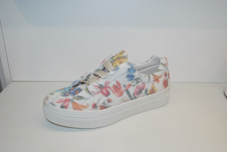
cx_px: 114
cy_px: 76
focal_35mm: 33
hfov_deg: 57.2
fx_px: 208
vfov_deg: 40.1
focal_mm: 22
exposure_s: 1/200
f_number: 14
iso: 1600
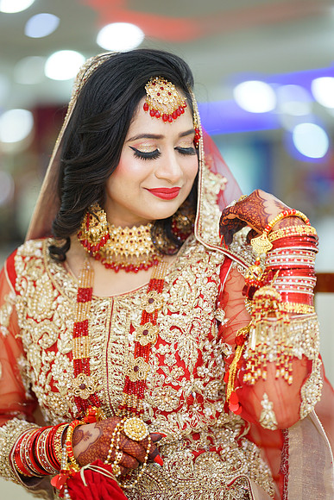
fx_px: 1182
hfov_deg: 16.1
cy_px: 250
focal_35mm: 85
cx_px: 167
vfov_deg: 23.9
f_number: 1.4
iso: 200
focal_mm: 85
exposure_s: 1/160
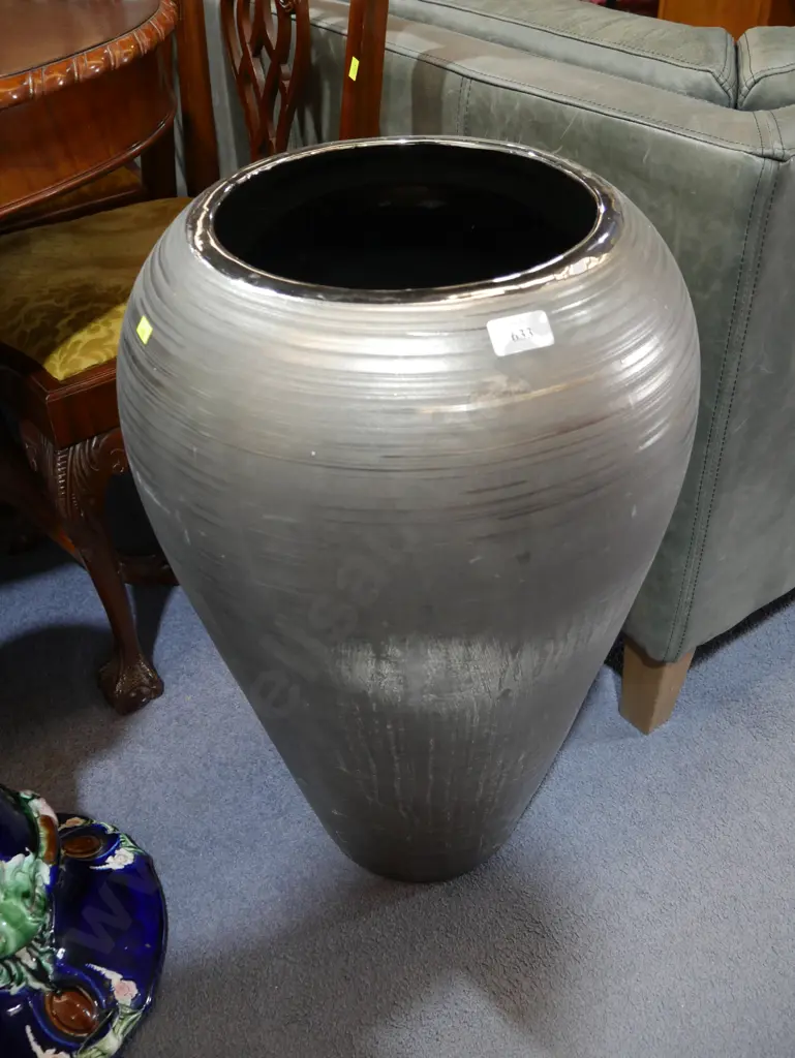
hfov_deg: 46.8
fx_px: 918
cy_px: 529
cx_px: 398
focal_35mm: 30
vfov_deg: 59.9
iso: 500
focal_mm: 15
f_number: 3.6
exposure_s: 1/60
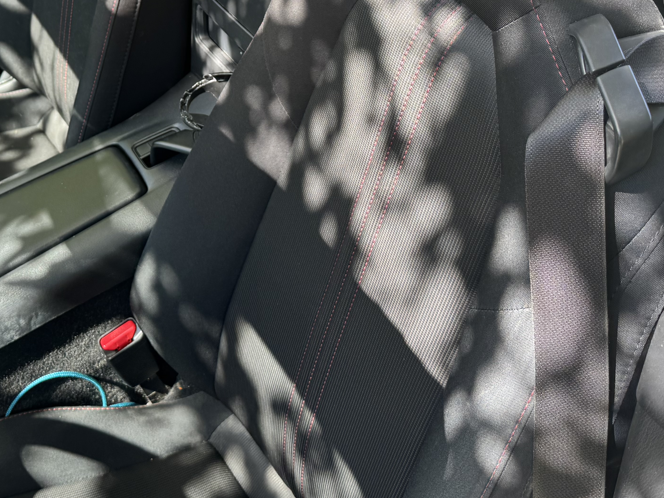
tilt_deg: -36.2
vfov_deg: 28.3
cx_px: 229
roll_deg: +1.7
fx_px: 940
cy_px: 33
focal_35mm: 49
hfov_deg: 38.5
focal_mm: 6.76
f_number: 1.78
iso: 50
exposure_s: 1/124
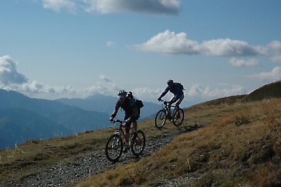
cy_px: 94
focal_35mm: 69
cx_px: 140
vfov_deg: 19.7
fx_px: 538
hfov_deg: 29.3
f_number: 10
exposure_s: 1/640
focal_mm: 46
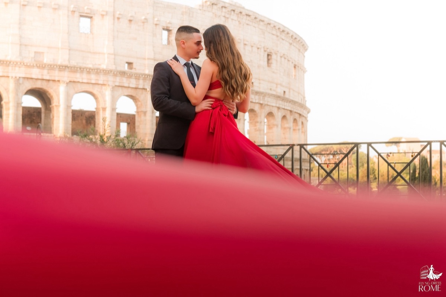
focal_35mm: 42
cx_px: 223
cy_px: 148
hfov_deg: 46.4
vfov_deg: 31.8
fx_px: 520
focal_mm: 42
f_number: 4.5
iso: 640
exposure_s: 1/250
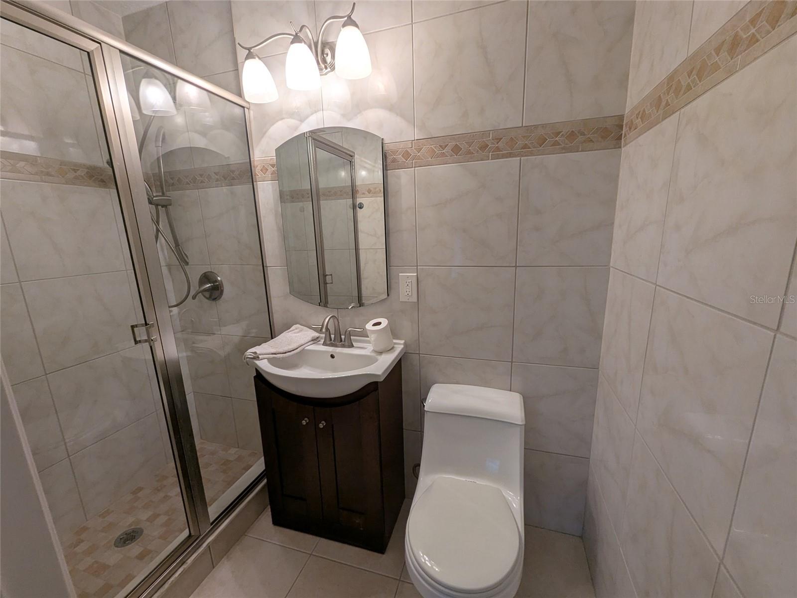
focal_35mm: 13
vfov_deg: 89.9
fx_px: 299
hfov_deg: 106.2
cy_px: 299
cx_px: 398
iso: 53
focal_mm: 1.95
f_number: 2.2
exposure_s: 1/40
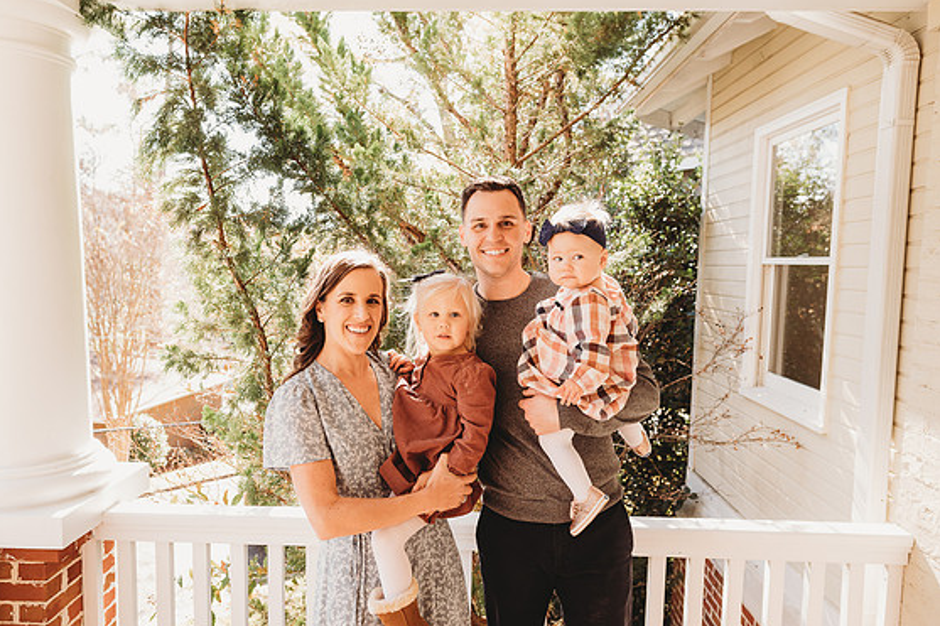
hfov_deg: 71.5
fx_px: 653
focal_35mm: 25
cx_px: 452
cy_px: 320
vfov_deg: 51.3
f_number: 4.5
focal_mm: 24
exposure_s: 1/200
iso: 400
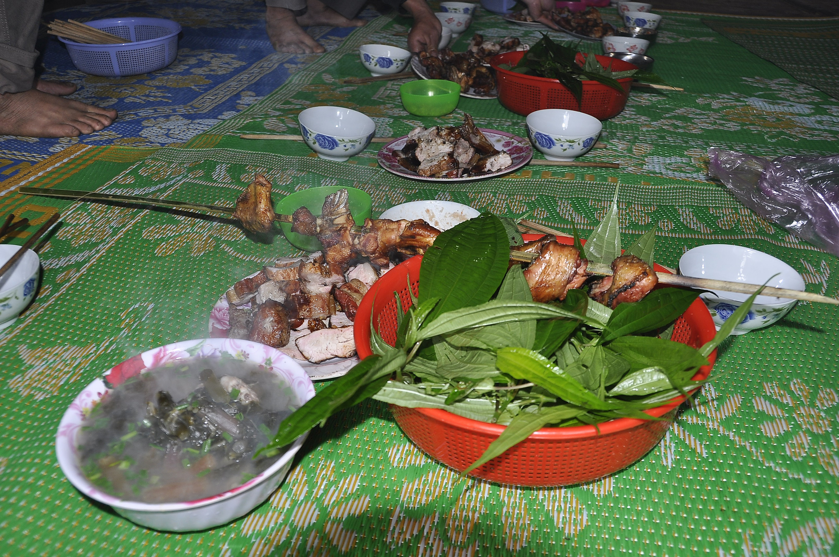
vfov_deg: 43.5
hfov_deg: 62.0
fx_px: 698
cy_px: 278
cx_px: 420
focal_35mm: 30
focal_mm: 20
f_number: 5
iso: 200
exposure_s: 1/60
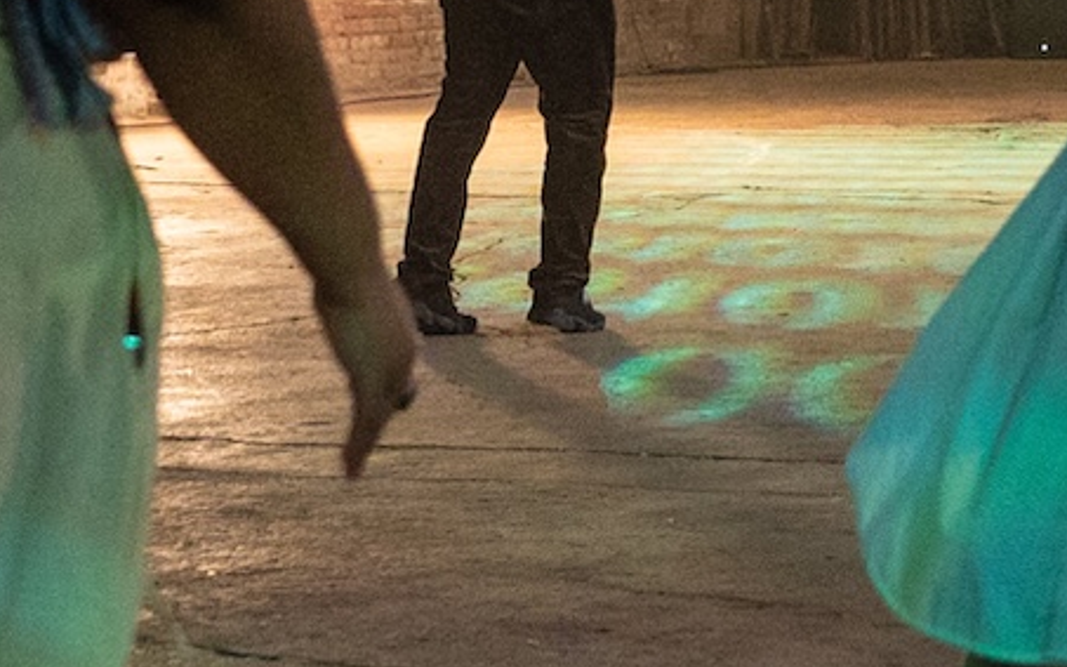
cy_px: -662
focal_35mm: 162
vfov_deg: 7.8
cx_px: 1142
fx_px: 4710
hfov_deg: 12.7
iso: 1600
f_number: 2.8
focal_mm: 24
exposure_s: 1/160
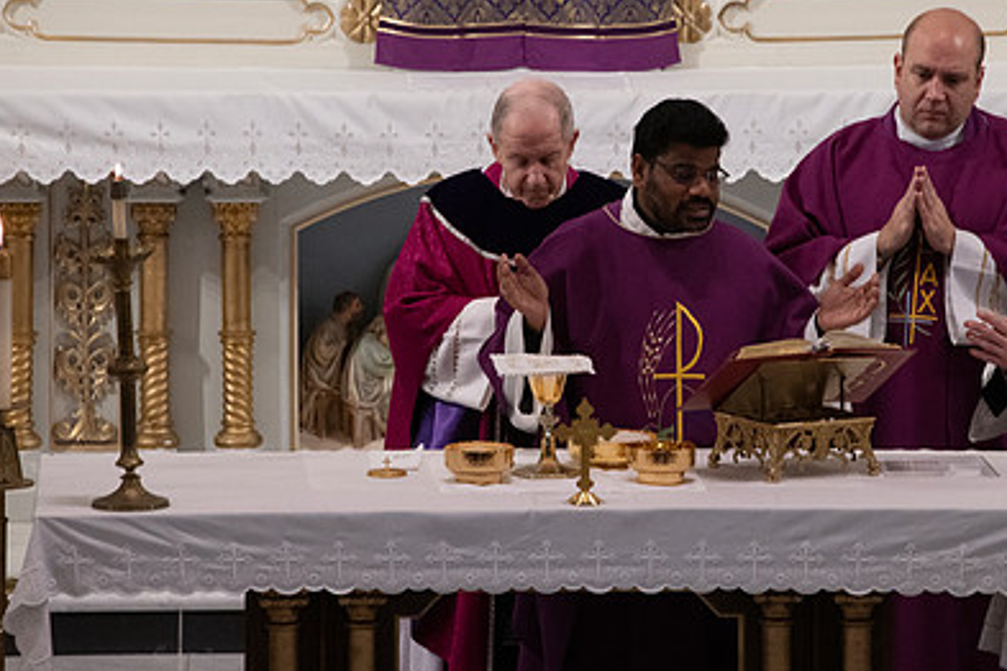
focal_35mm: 443
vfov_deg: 3.1
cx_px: 592
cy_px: 260
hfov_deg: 4.7
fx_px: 12391
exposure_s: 1/100
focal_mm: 300
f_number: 9
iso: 4000
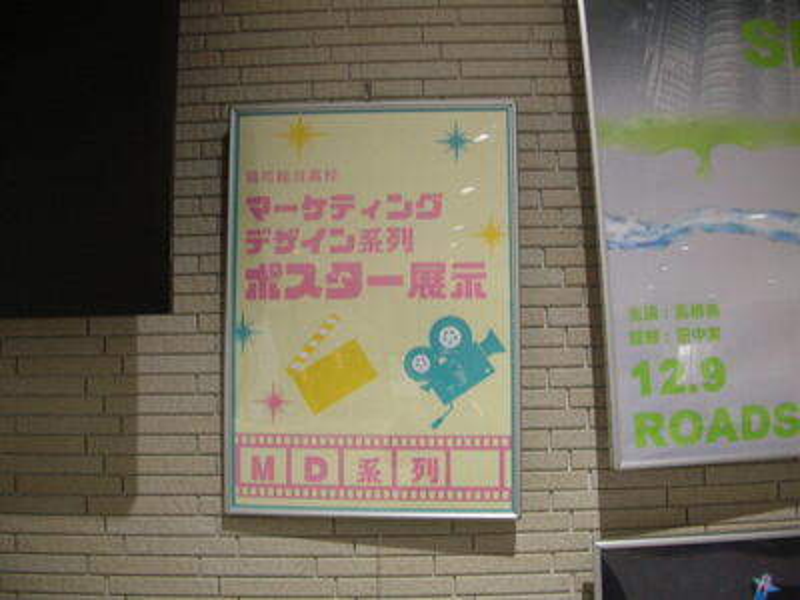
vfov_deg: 40.7
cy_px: 300
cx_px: 400
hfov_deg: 52.6
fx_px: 809
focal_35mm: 35
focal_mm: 5.8
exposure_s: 1/5.9
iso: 73
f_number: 2.8
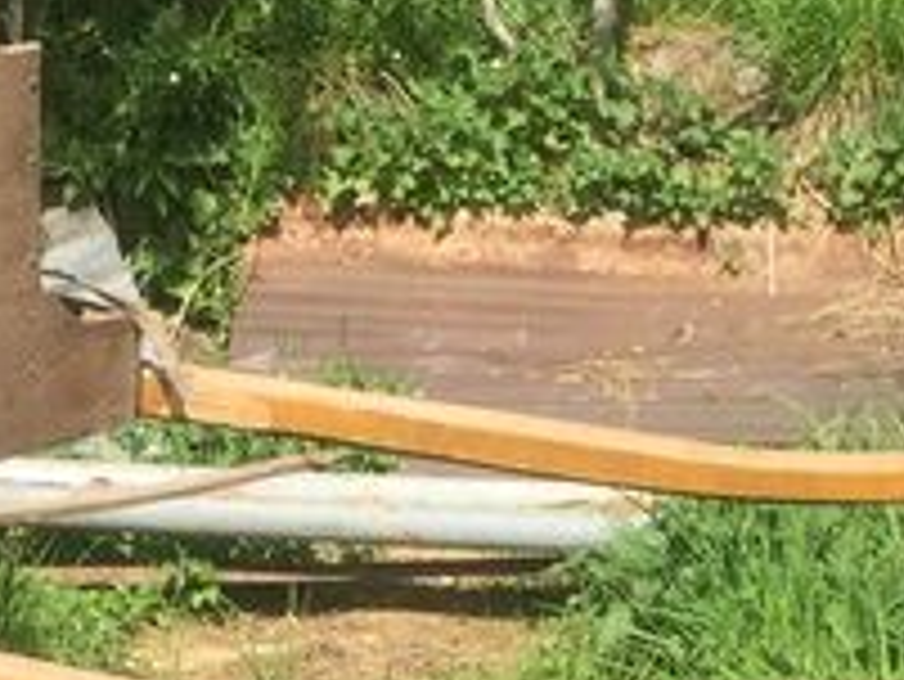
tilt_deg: -14.9
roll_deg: +2.4
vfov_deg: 10.1
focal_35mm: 144
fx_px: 3763
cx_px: 319
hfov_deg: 13.7
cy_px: 919
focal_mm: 4.15
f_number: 2.2
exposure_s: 1/989
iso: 32
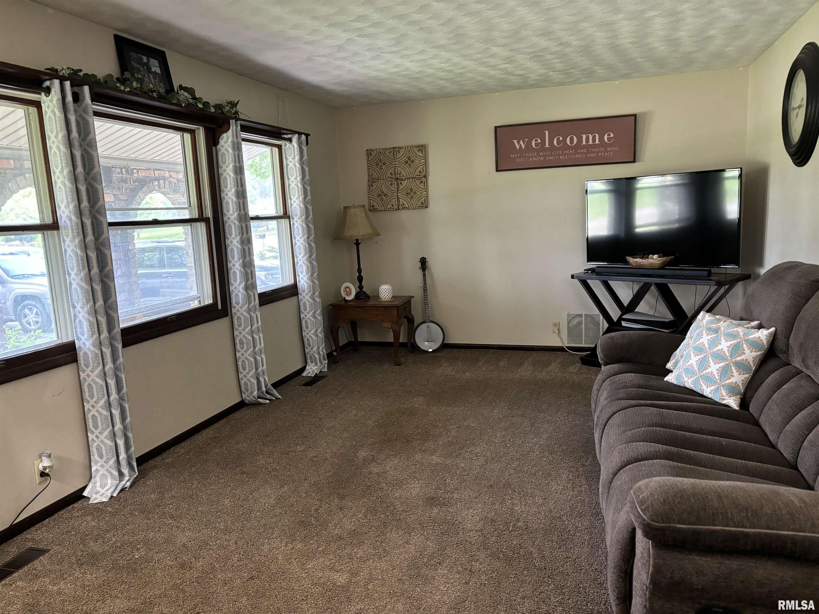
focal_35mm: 26
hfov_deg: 67.3
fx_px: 615
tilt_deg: -8.3
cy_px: 307
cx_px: 410
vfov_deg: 53.1
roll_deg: +2.5
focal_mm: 5.96
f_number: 1.6
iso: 500
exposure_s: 1/60
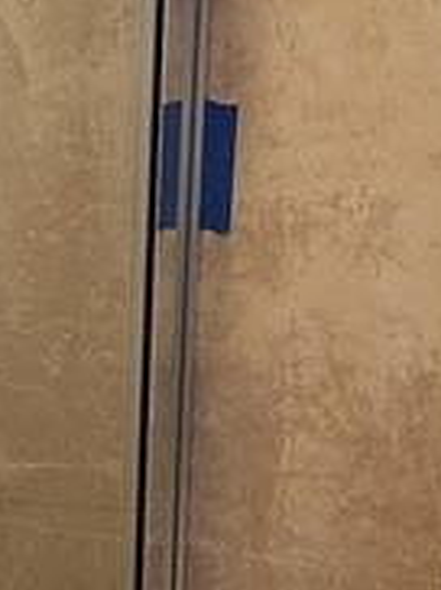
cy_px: 360
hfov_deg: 8.9
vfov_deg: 13.0
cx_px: -603
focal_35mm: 152
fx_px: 2588
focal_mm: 5.4
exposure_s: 1/120
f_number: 1.8
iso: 500
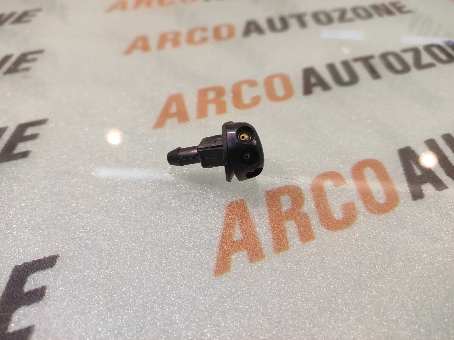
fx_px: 223
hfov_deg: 91.1
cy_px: 170
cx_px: 227
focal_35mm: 17
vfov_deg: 74.7
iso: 285
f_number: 1.79
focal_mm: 4.74
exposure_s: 1/50
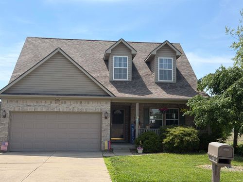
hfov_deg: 39.7
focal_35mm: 48
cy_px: 91
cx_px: 122
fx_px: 337
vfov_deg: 30.3
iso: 64
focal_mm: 6.76
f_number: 1.78
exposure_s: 1/3704
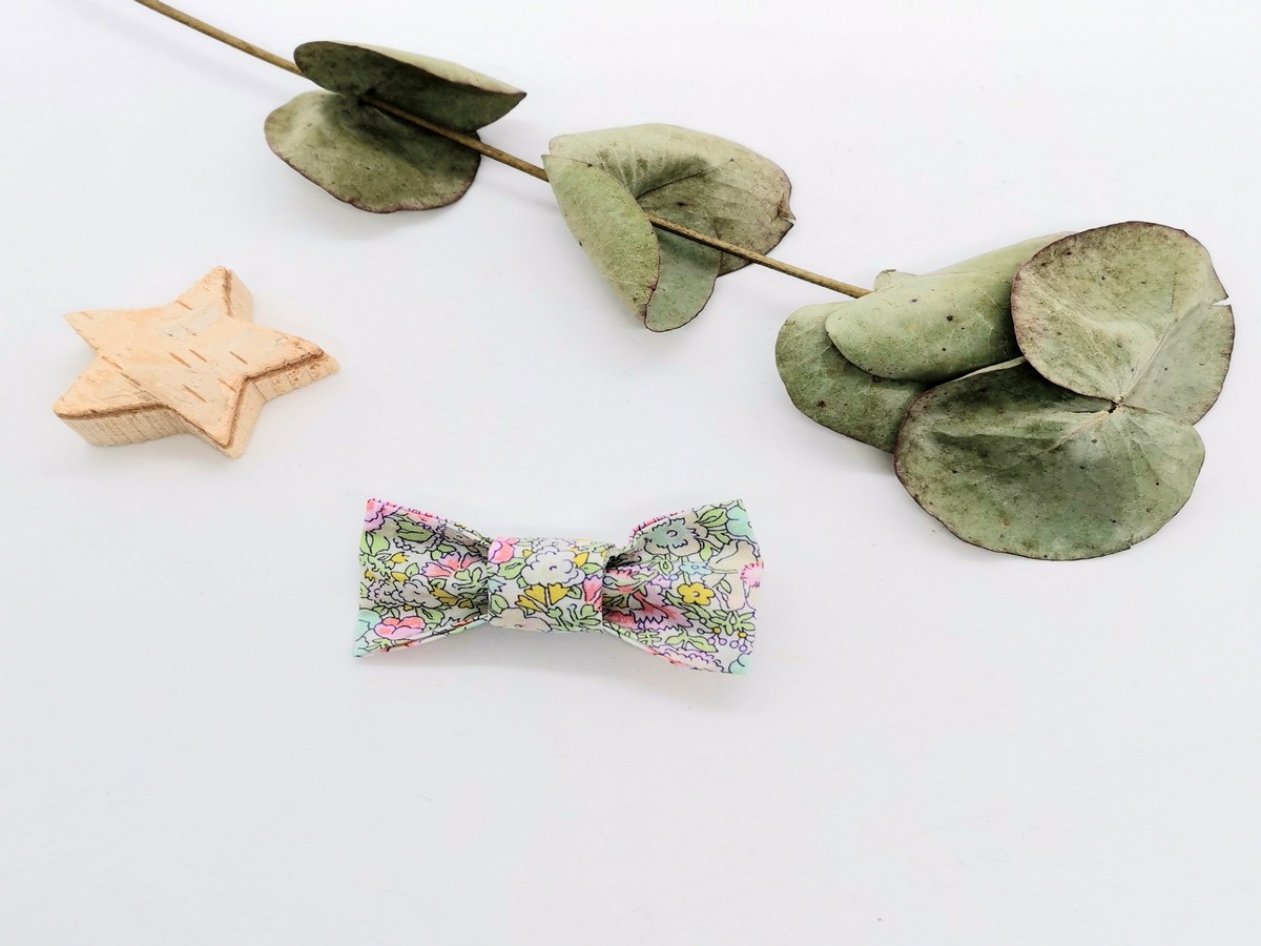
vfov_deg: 53.1
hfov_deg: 67.3
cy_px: 473
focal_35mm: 26
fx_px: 947
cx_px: 630
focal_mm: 4.75
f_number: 1.8
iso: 50
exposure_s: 1/121
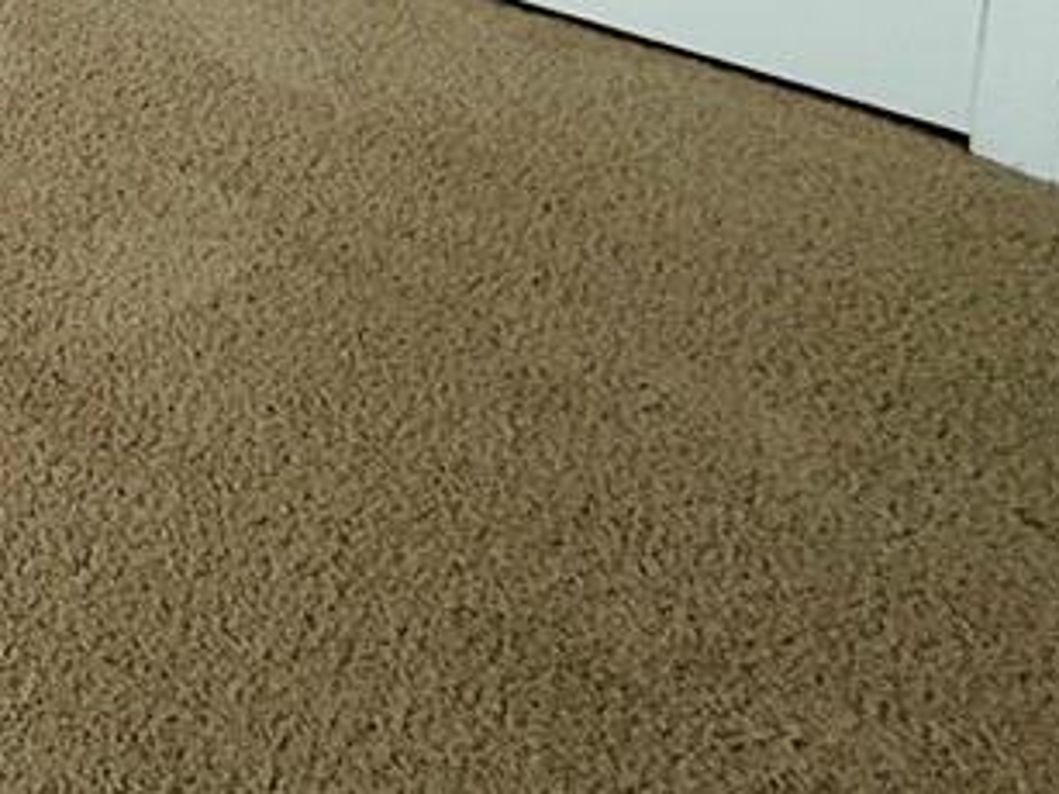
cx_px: -1570
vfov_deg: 14.8
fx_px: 2232
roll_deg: +0.0
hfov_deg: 14.5
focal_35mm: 73
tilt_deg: -5.1
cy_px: -970
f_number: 2.2
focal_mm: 2.22
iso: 100
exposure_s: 1/99
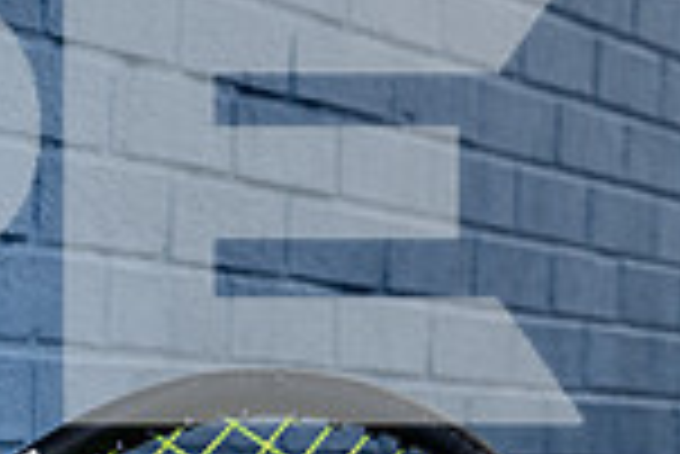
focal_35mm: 157
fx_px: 2968
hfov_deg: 12.0
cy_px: 735
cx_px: -549
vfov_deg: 8.5
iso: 100
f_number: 8
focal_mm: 41
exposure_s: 1/125
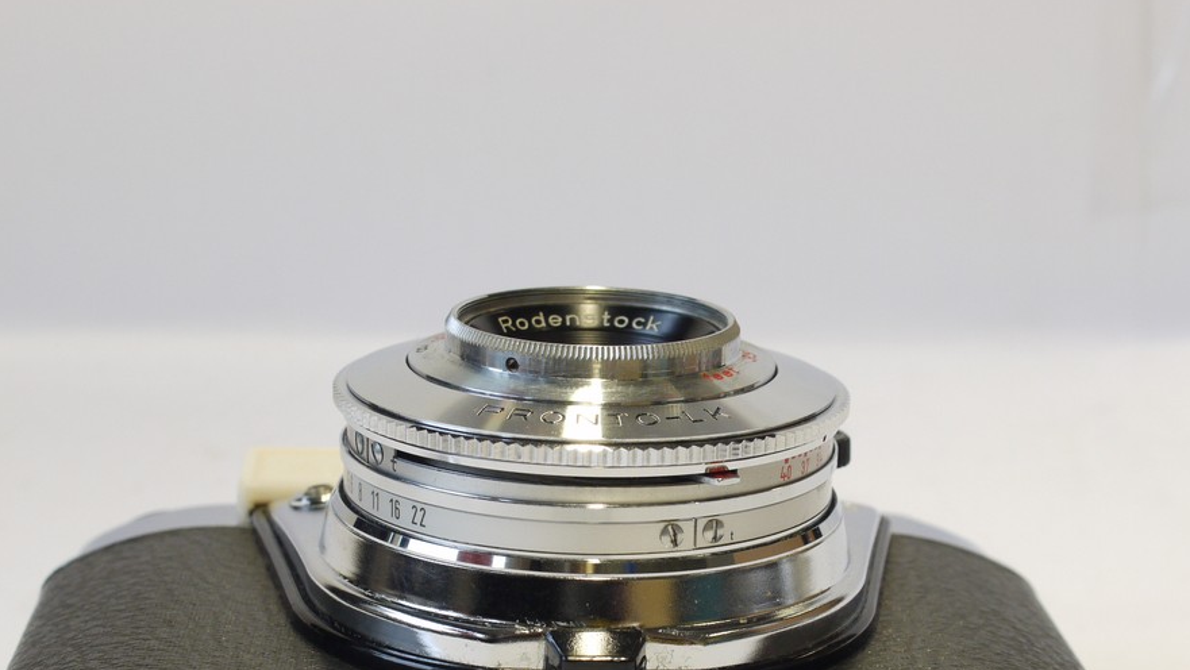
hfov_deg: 23.9
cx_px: 609
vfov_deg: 13.5
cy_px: 570
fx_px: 2809
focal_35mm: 89
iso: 400
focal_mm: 30
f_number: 7.1
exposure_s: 1/20
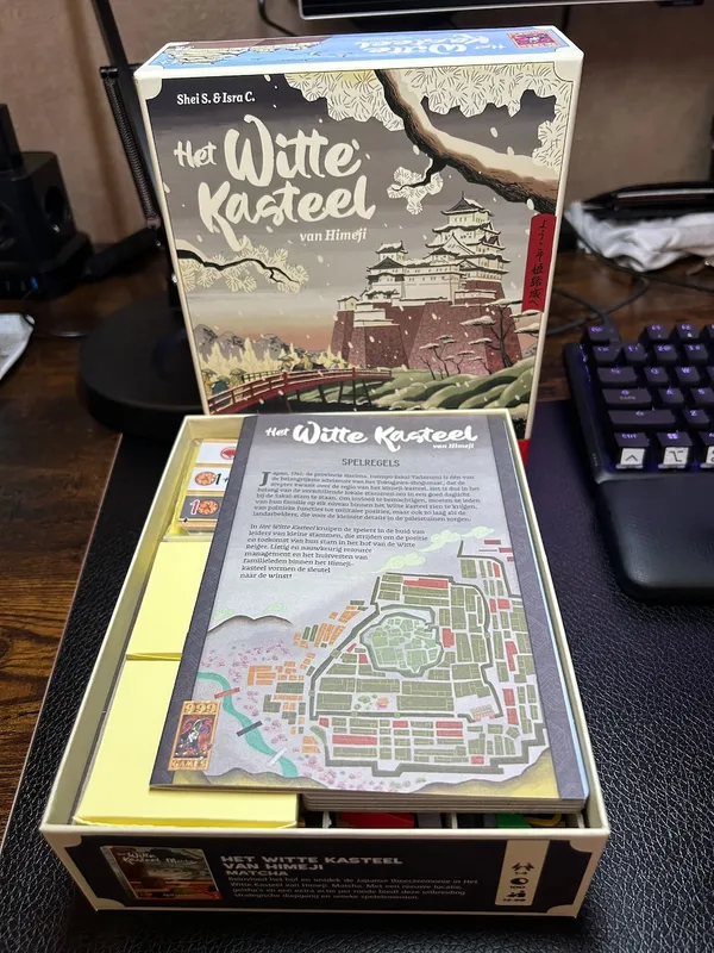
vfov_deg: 67.3
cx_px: 357
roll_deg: +2.9
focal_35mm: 26
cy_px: 476
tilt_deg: -38.8
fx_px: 715
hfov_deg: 53.1
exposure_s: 1/113
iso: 125
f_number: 1.5
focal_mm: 5.7
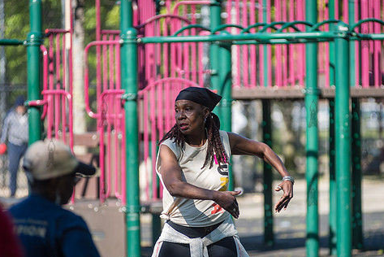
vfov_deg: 5.5
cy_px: 152
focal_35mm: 250
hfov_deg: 8.2
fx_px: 2668
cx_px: 208
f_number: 3.5
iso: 200
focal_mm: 200
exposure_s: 1/1000
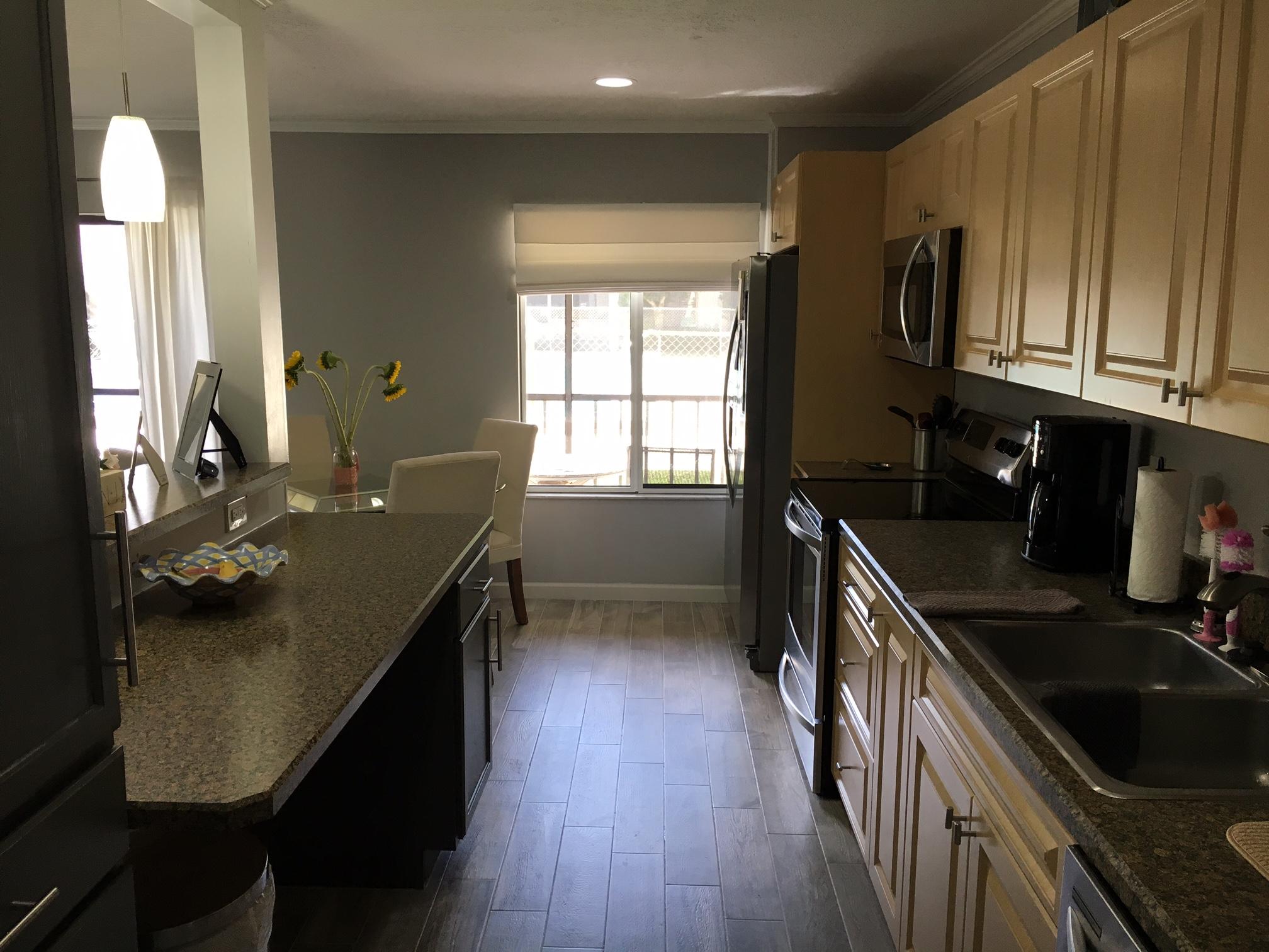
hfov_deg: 61.7
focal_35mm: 29
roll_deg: -0.3
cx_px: 634
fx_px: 1063
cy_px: 476
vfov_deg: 48.2
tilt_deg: -8.5
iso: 32
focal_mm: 4.15
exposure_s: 1/30
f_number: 2.2
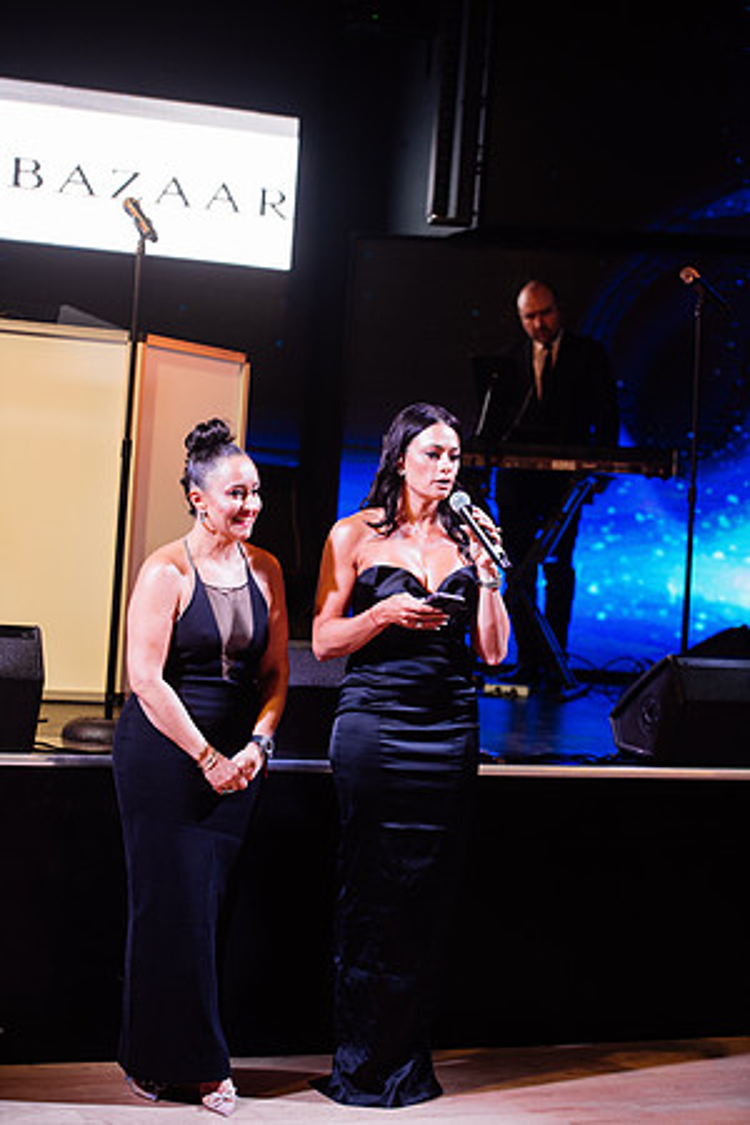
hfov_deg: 19.5
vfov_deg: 28.8
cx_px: 375
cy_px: 562
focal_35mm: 70
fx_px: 2187
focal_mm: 70
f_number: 3.2
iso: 1250
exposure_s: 1/200
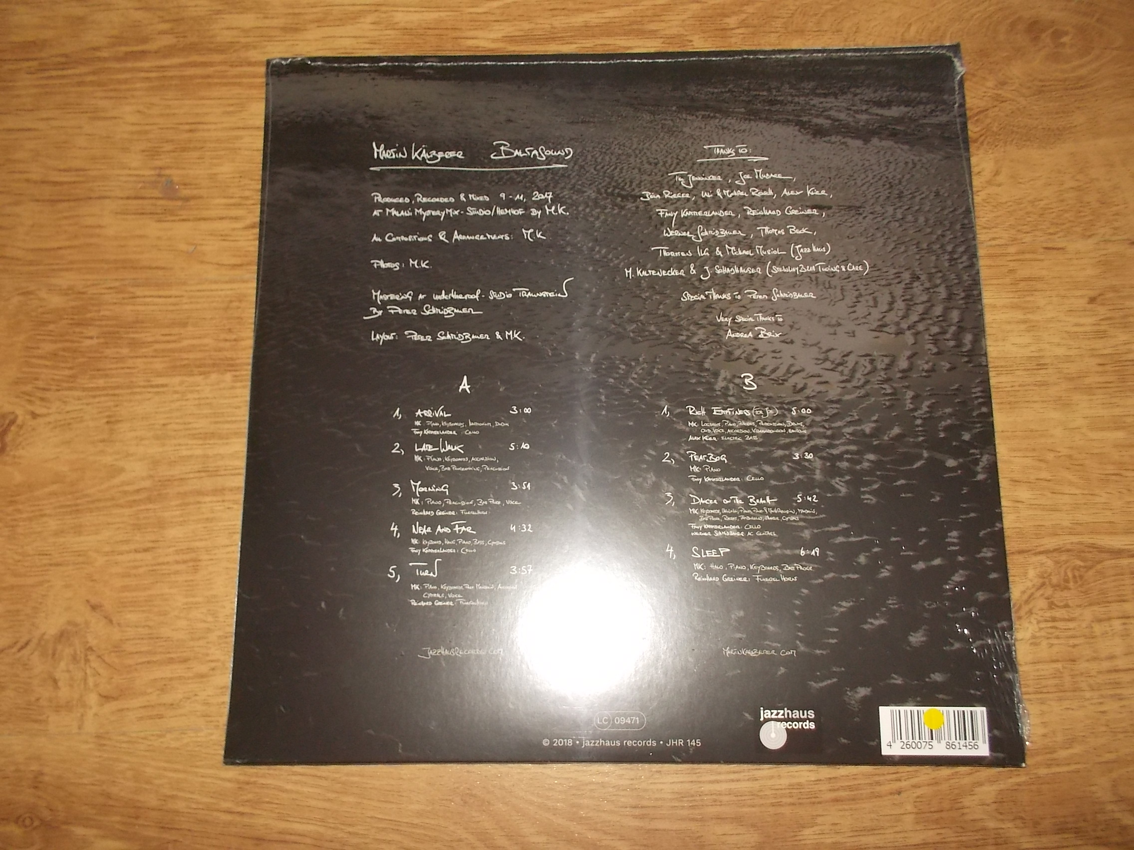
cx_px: 567
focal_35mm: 29
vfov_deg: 48.2
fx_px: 950
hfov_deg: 61.7
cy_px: 425
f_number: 3.3
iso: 200
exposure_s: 1/30
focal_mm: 4.1
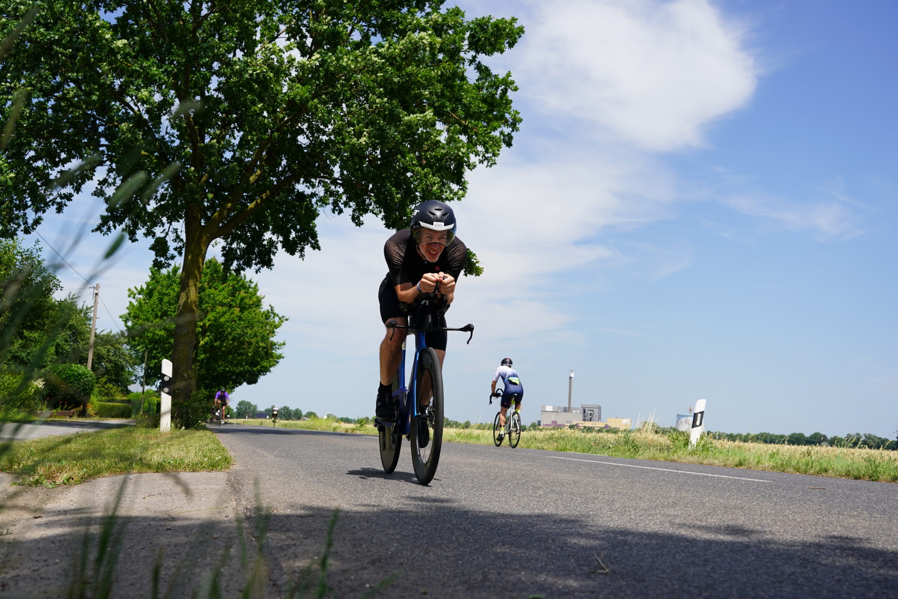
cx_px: 449
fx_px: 973
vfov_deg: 34.2
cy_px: 300
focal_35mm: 39
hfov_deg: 49.6
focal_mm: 39
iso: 320
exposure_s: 1/2000
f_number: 5.6
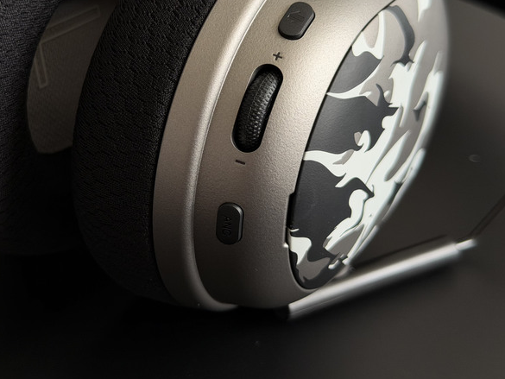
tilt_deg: -32.1
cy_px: 131
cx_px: 174
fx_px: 934
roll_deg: -1.2
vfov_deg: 22.9
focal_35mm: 64
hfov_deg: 30.1
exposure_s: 1/117
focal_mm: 6.76
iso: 100
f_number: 1.78
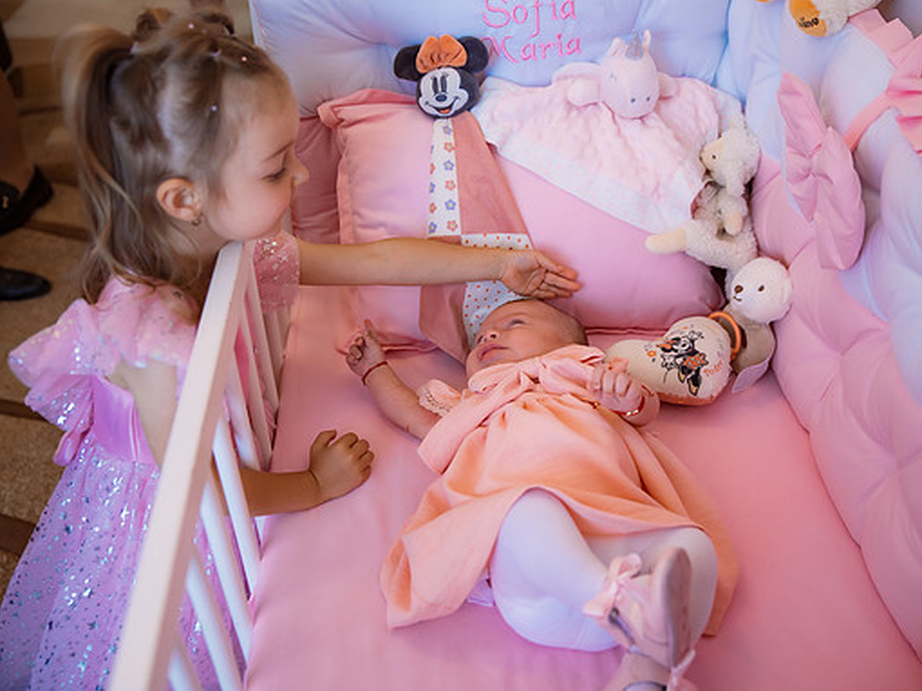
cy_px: 348
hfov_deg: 52.6
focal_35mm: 35
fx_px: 932
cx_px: 506
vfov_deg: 40.7
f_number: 2.8
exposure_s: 1/250
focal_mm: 32
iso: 800
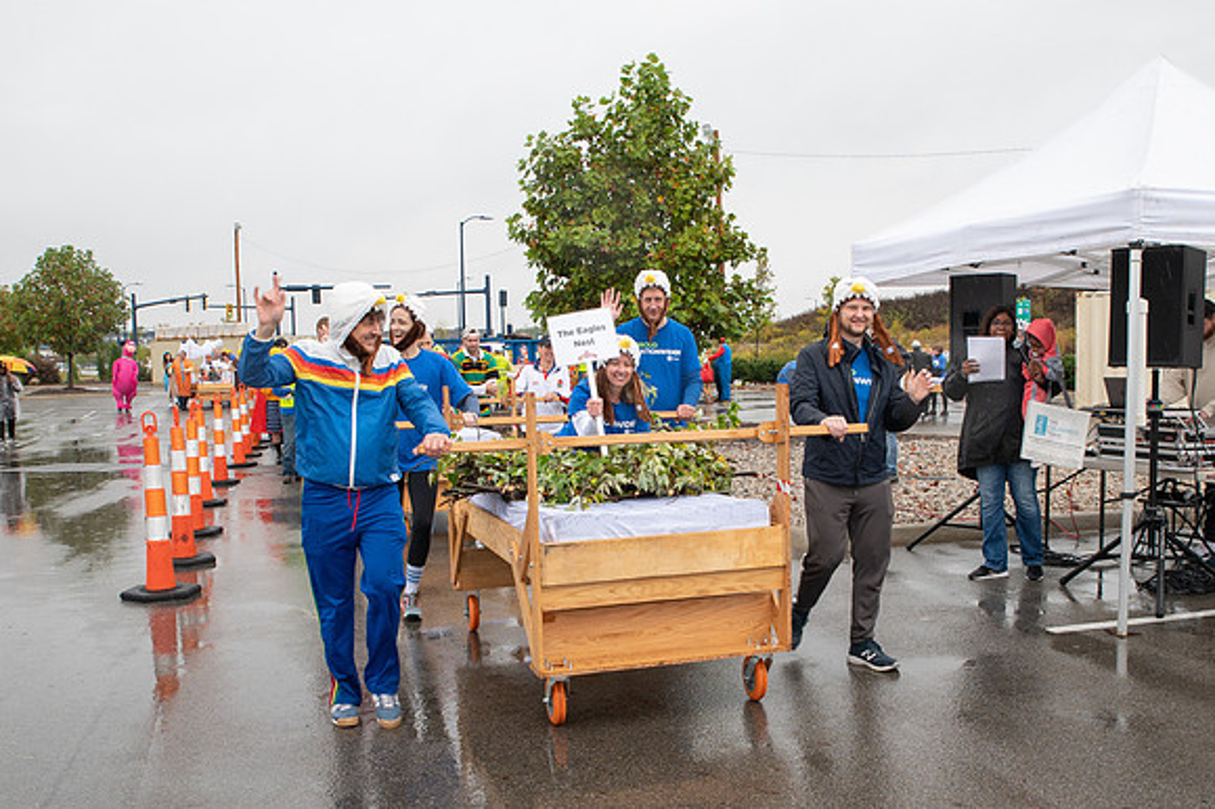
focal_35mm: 35
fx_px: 1191
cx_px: 644
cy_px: 469
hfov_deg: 54.0
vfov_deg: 37.4
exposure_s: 1/200
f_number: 7.1
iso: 400
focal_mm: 26
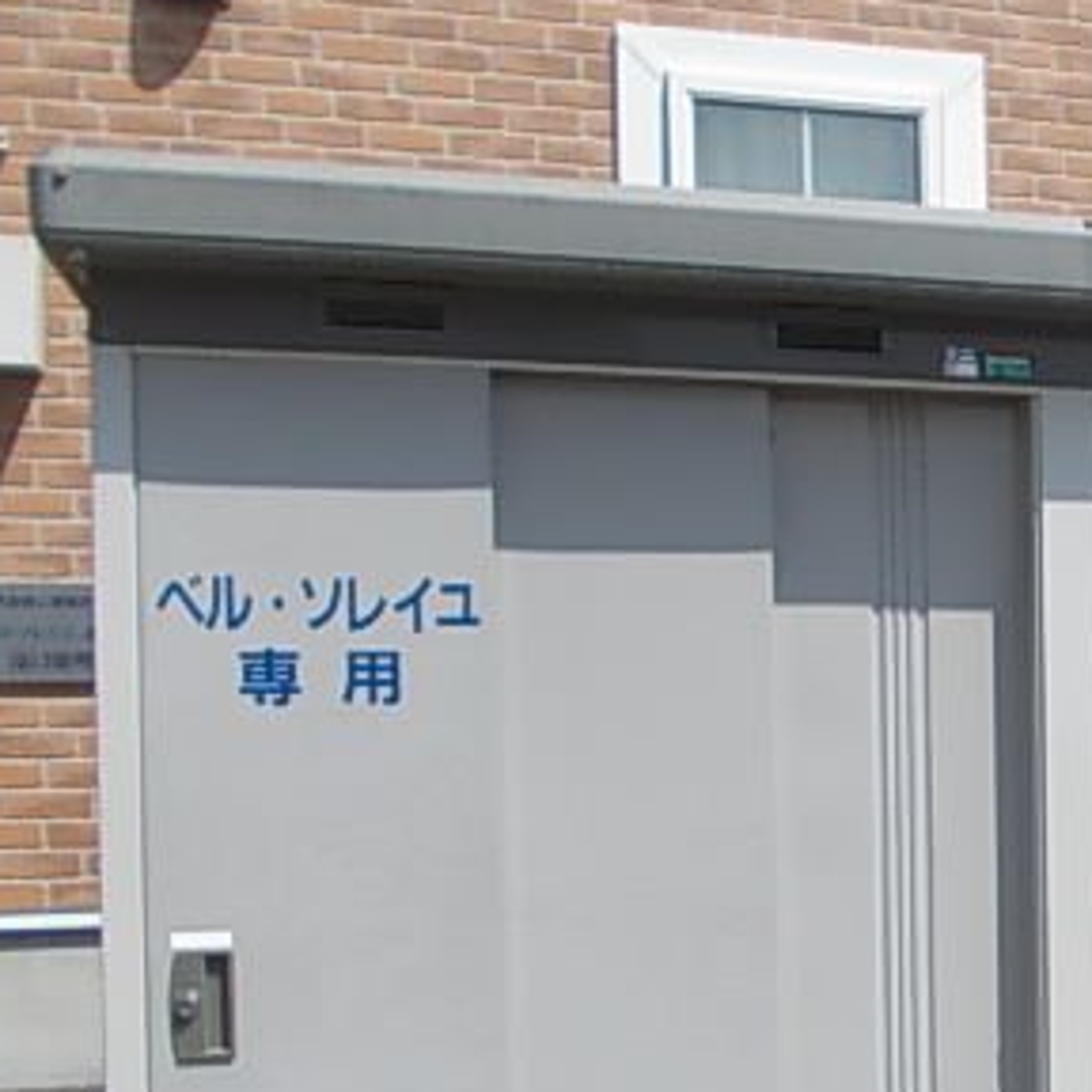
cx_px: 1172
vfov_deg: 30.6
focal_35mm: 55
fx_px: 1963
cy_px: 815
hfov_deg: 28.5
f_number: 5.4
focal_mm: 4
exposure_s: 1/320
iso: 80
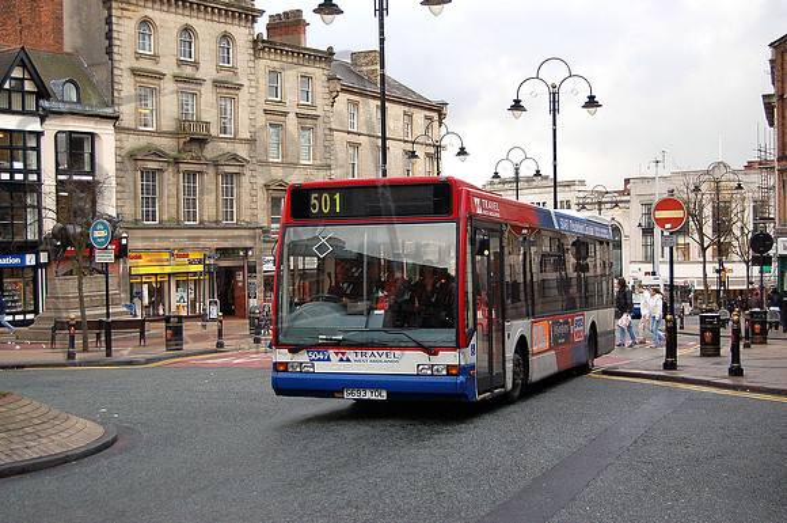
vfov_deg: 26.4
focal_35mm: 51
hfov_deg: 38.9
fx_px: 1113
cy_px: 262
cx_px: 394
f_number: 4.5
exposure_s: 1/500
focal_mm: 34
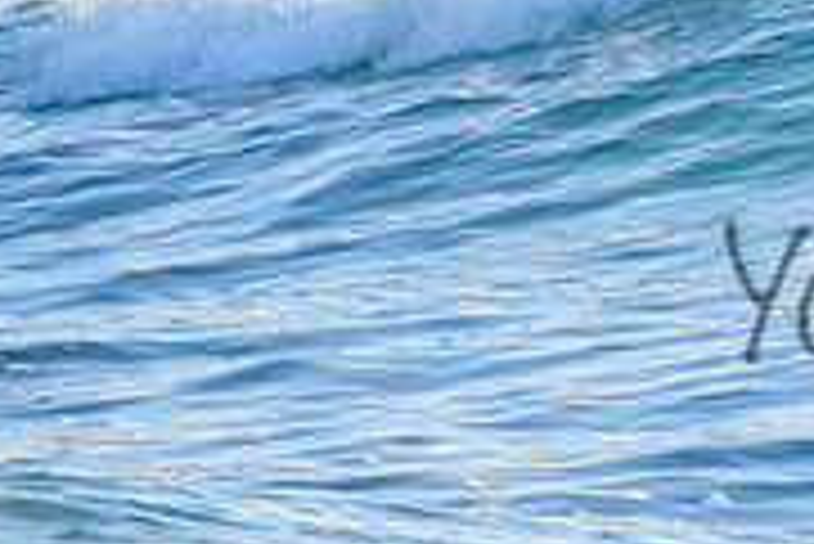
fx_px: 44510
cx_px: 1430
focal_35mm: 1967
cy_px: 82
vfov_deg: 0.7
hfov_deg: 1.0
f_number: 5.6
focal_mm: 500
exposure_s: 1/2000
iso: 250
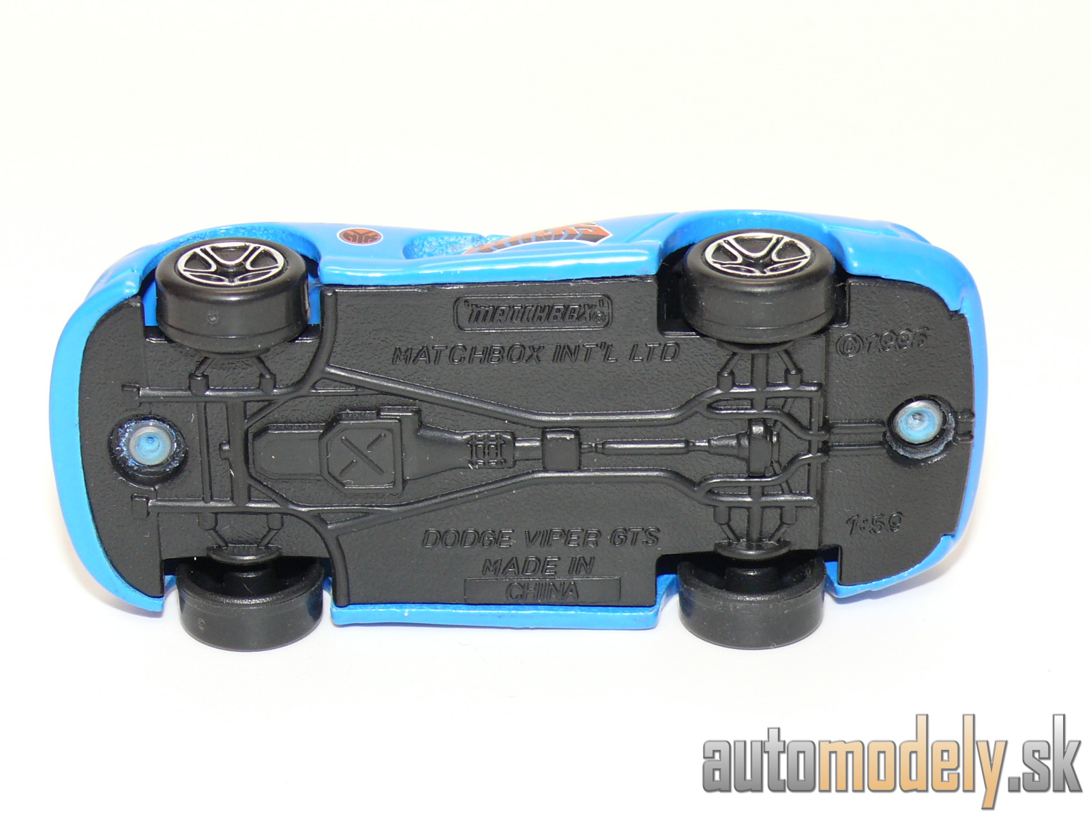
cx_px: 546
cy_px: 409
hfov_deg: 19.3
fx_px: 3215
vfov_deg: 14.5
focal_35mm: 102
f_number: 4
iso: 100
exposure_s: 1/30
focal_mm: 13.3
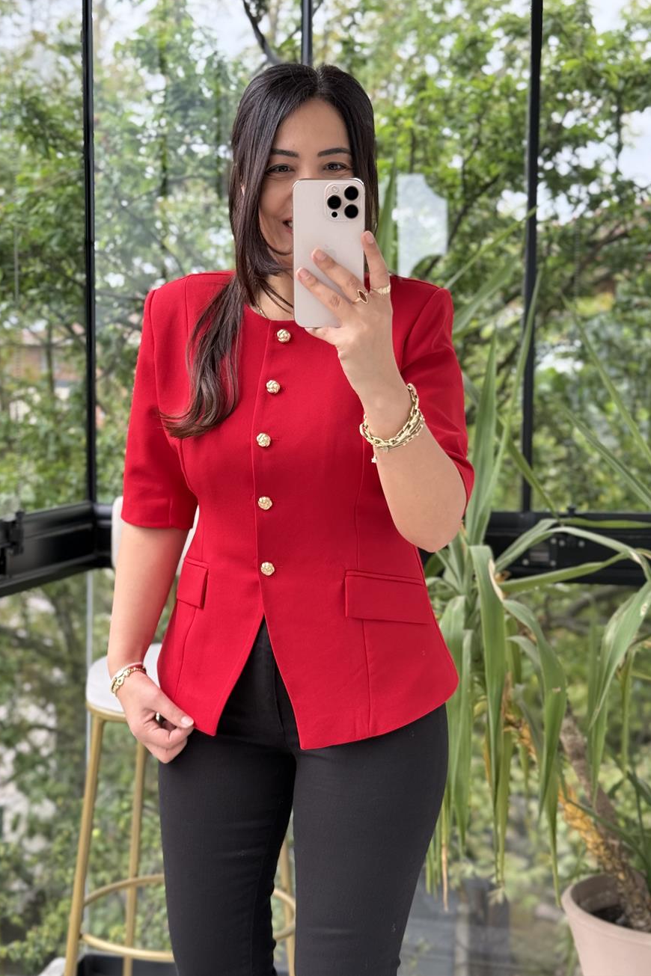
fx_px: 1383
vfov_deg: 38.9
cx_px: 304
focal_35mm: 51
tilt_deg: -18.8
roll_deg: -0.2
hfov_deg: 26.5
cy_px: 480
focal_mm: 6.76
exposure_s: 1/300
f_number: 1.78
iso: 100
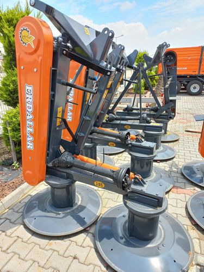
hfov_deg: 54.9
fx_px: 196
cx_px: 102
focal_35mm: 25
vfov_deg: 69.4
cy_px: 136
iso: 25
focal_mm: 4.6
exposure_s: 1/201
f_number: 1.8
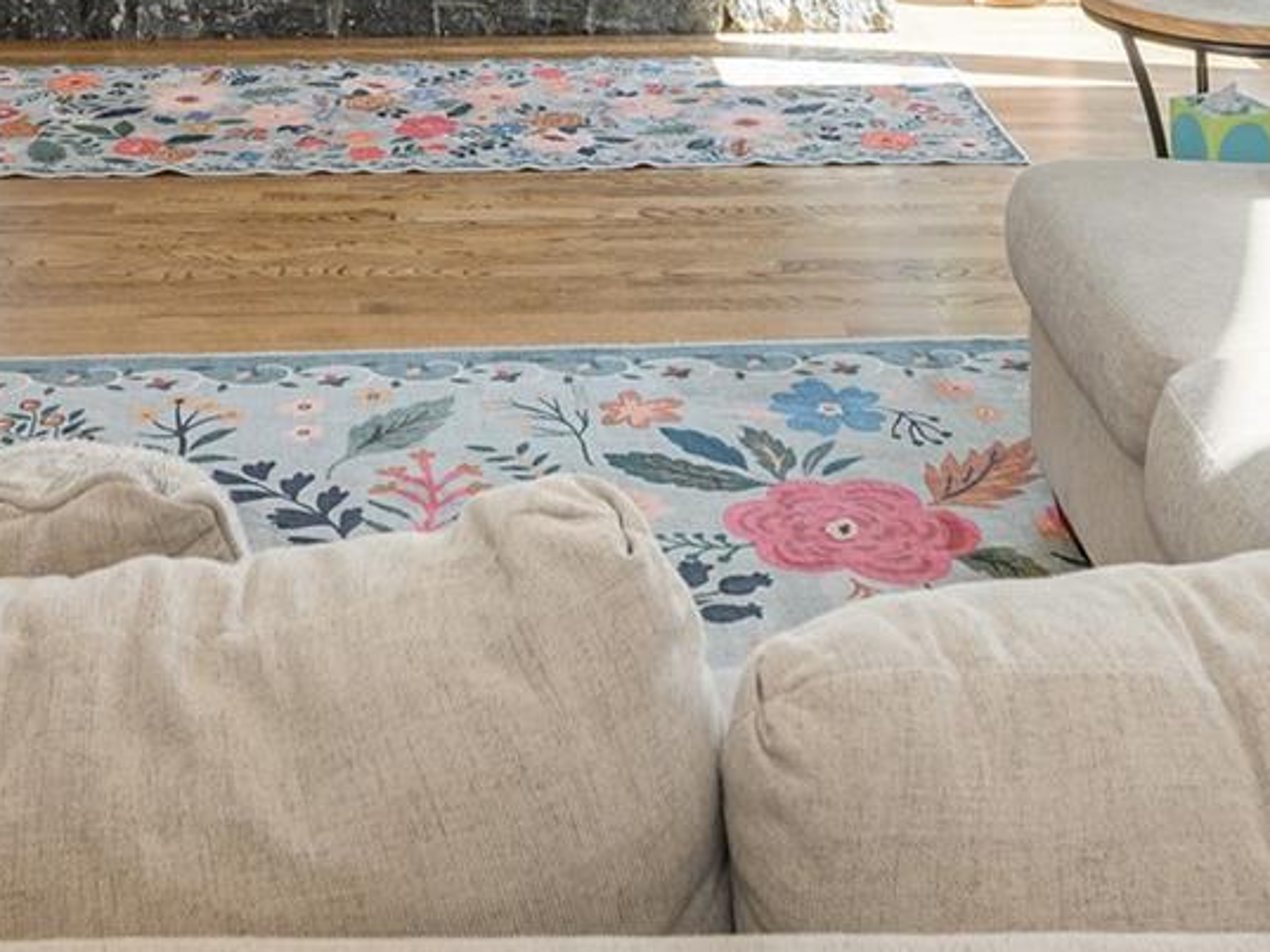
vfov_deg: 21.9
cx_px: 331
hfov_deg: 34.3
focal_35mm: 55
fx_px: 2018
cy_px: -489
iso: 320
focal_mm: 15
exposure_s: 1/50
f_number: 7.1
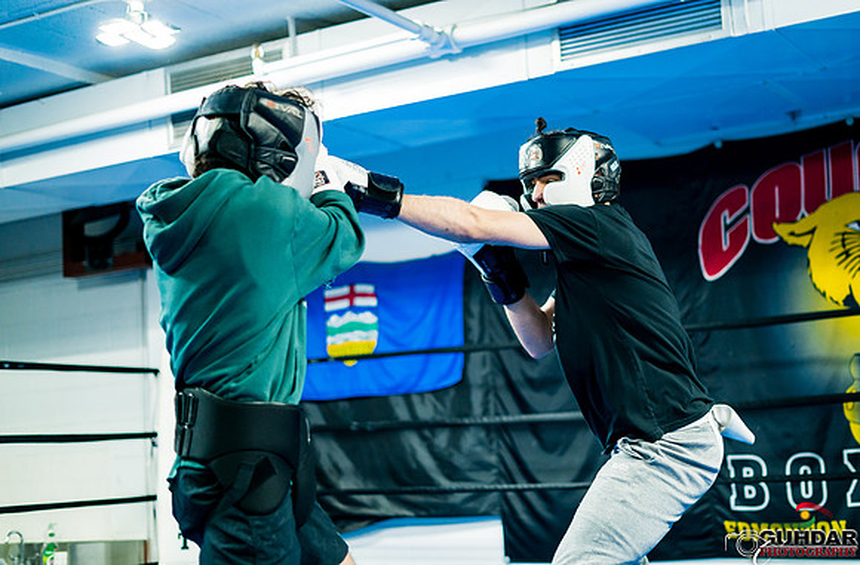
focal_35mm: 56
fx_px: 1321
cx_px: 475
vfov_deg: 24.1
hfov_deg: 36.0
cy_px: 248
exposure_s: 1/400
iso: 1600
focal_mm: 50
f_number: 1.8
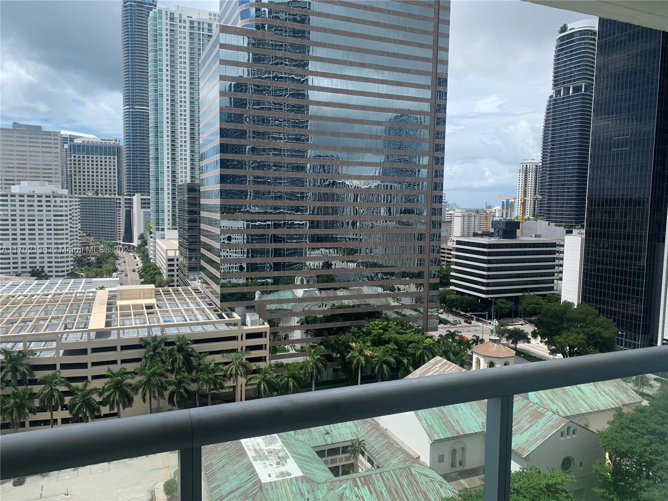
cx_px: 334
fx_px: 502
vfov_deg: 53.1
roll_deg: -0.5
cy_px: 250
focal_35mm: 26
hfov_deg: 67.3
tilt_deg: -5.8
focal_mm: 4.25
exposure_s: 1/2208
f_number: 1.8
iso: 25
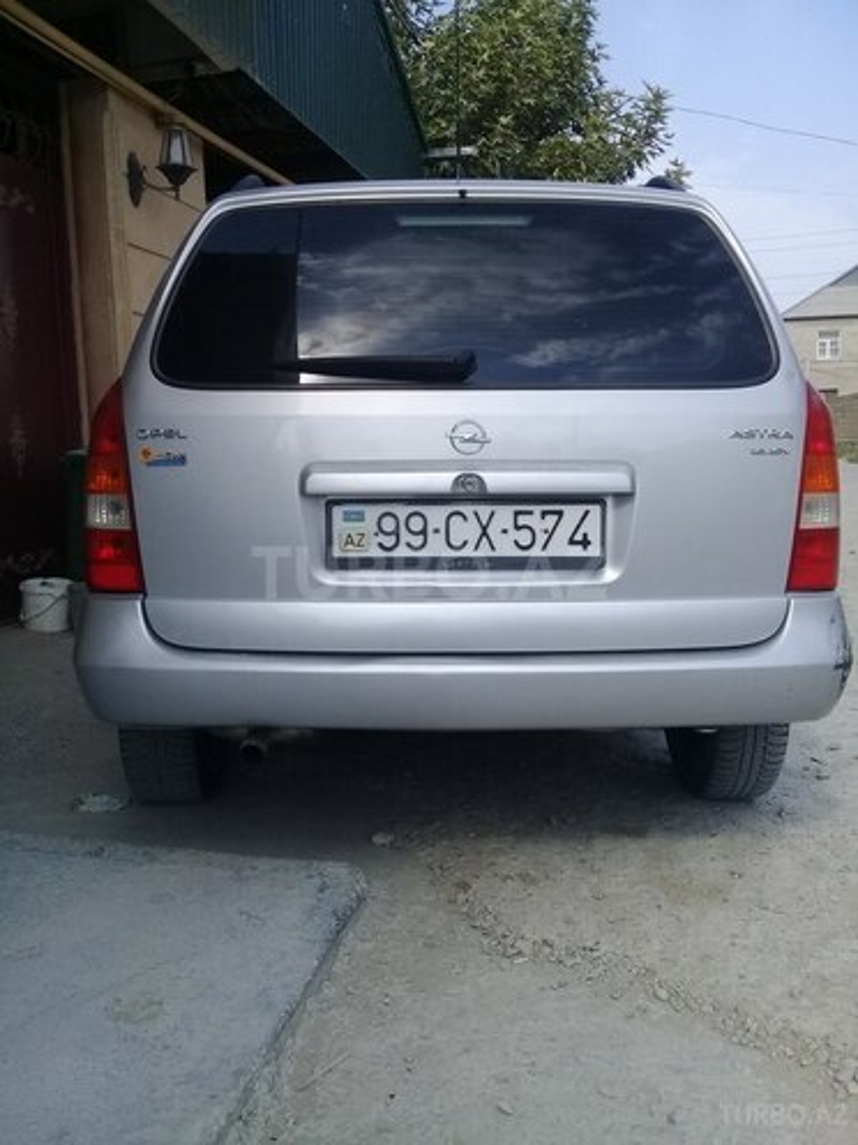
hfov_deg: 45.4
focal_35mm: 31
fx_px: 1024
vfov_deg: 58.4
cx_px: 429
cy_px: 572
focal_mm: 3.3
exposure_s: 1/1048
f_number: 2.2
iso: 50
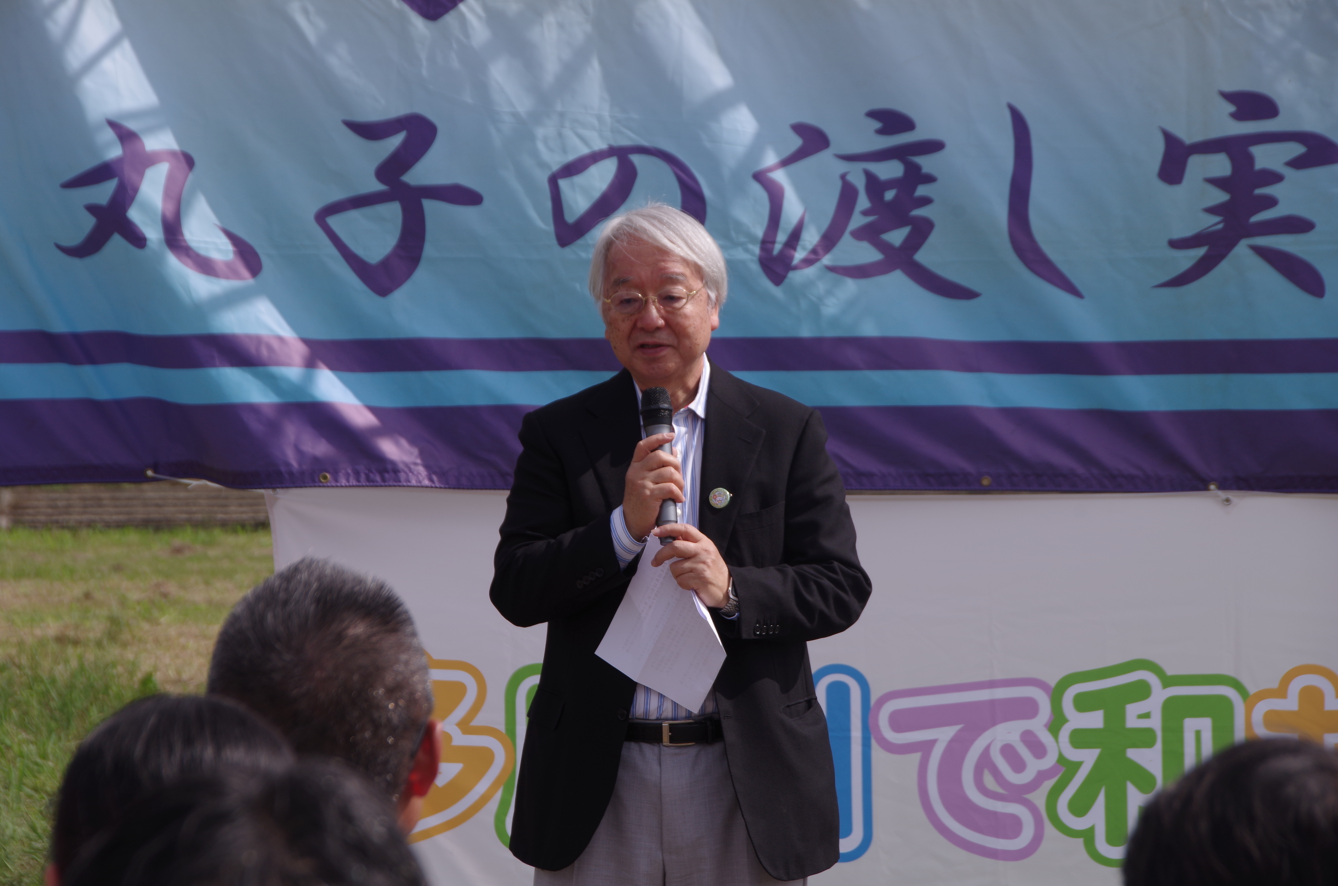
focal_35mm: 192
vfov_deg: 7.1
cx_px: 669
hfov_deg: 10.7
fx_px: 7121
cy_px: 443
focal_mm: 128
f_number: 8
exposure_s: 1/320
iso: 100
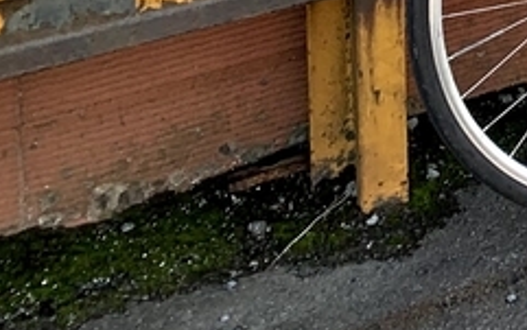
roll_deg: -1.4
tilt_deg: -5.6
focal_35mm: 137
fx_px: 1969
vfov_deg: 8.5
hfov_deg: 12.7
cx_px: 1150
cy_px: -551
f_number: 1.8
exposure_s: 1/275
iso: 25
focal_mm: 4.25
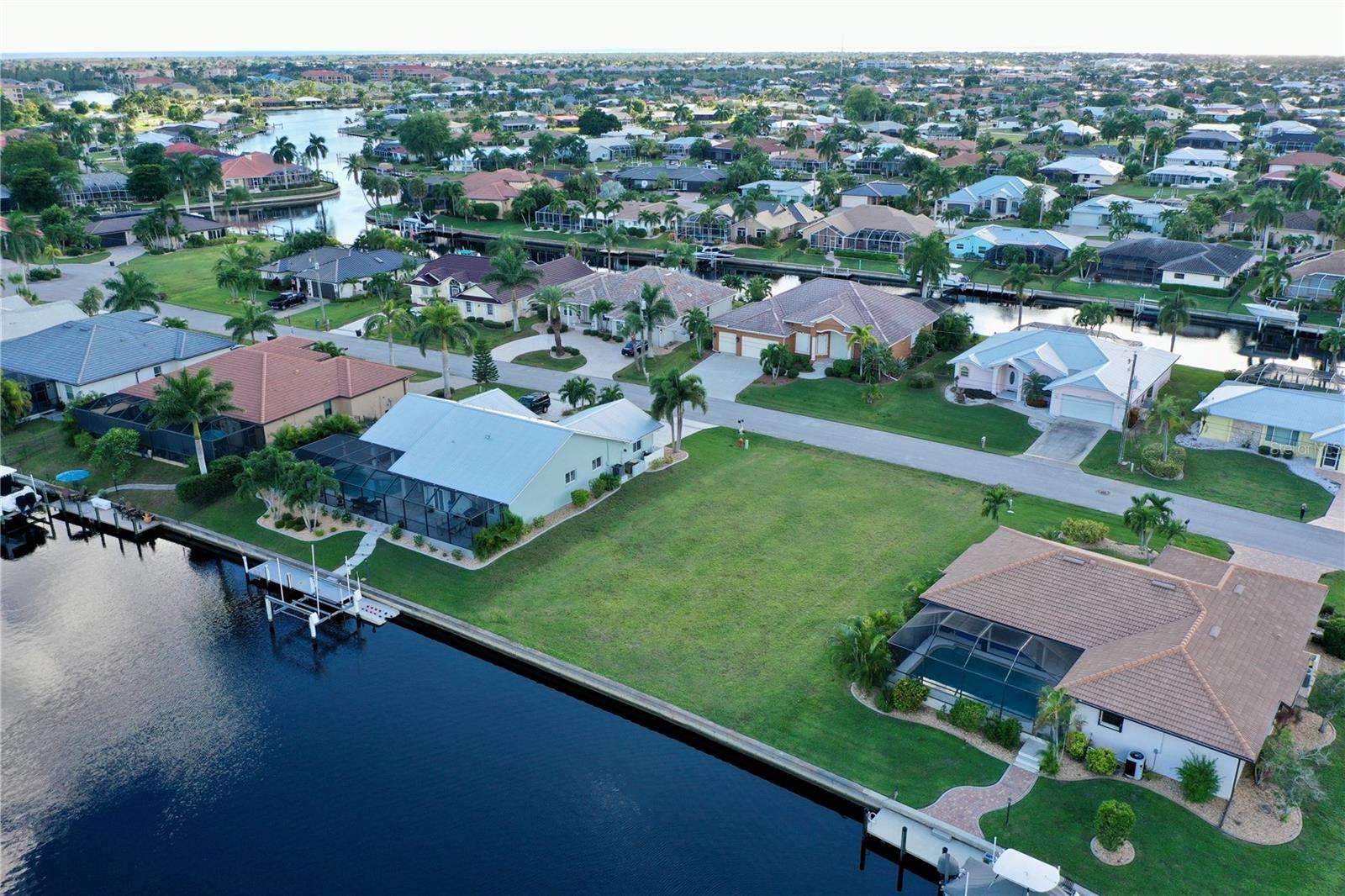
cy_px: 448
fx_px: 1046
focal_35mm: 28
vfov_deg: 46.4
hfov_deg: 65.5
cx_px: 672
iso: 100
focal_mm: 10.26
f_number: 4.5
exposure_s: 1/200
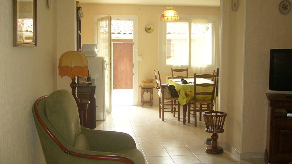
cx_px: 148
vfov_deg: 30.4
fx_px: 302
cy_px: 68
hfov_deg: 51.6
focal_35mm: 39
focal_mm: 5.8
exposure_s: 1/30
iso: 160
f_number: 2.8
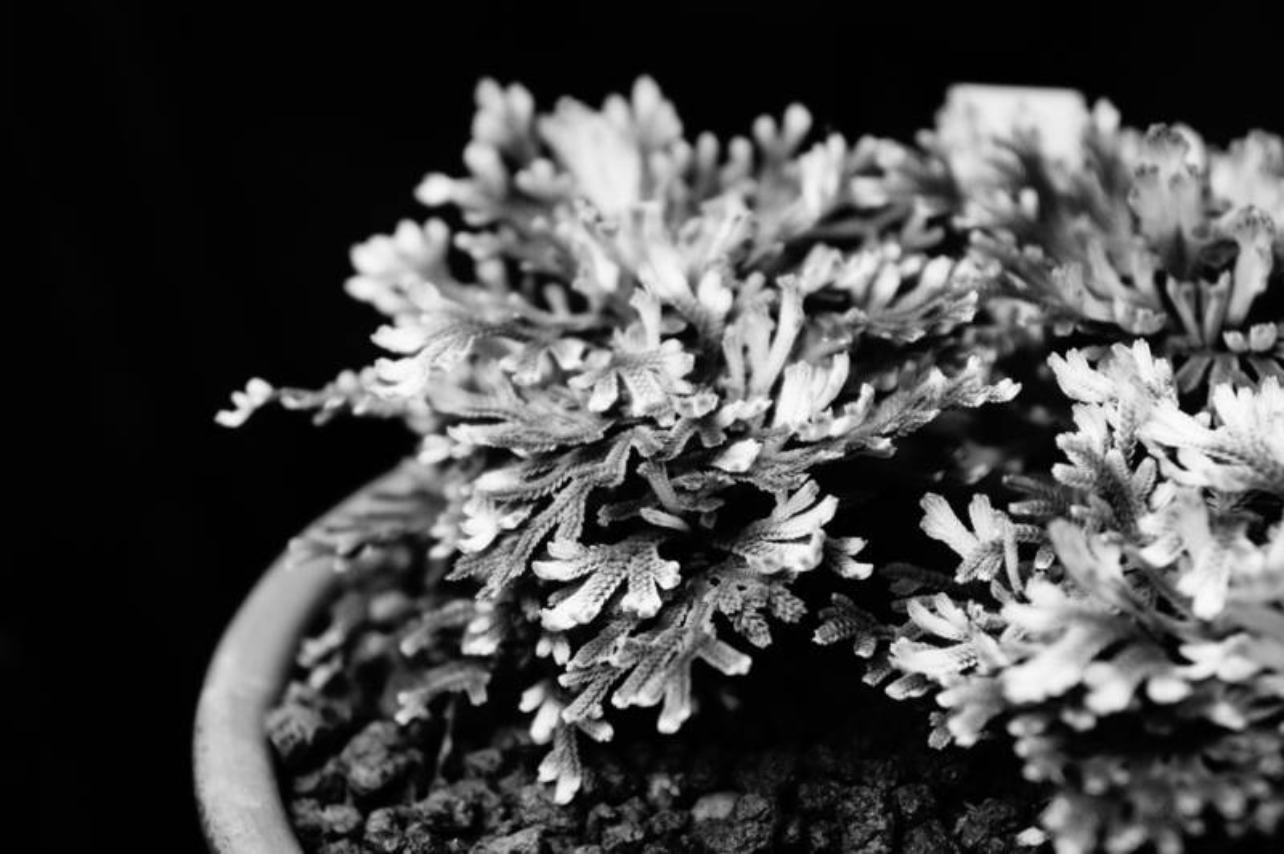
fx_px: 2940
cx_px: 642
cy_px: 427
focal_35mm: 82
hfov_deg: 24.6
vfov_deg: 16.5
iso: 800
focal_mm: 55
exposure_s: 1/100
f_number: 5.6
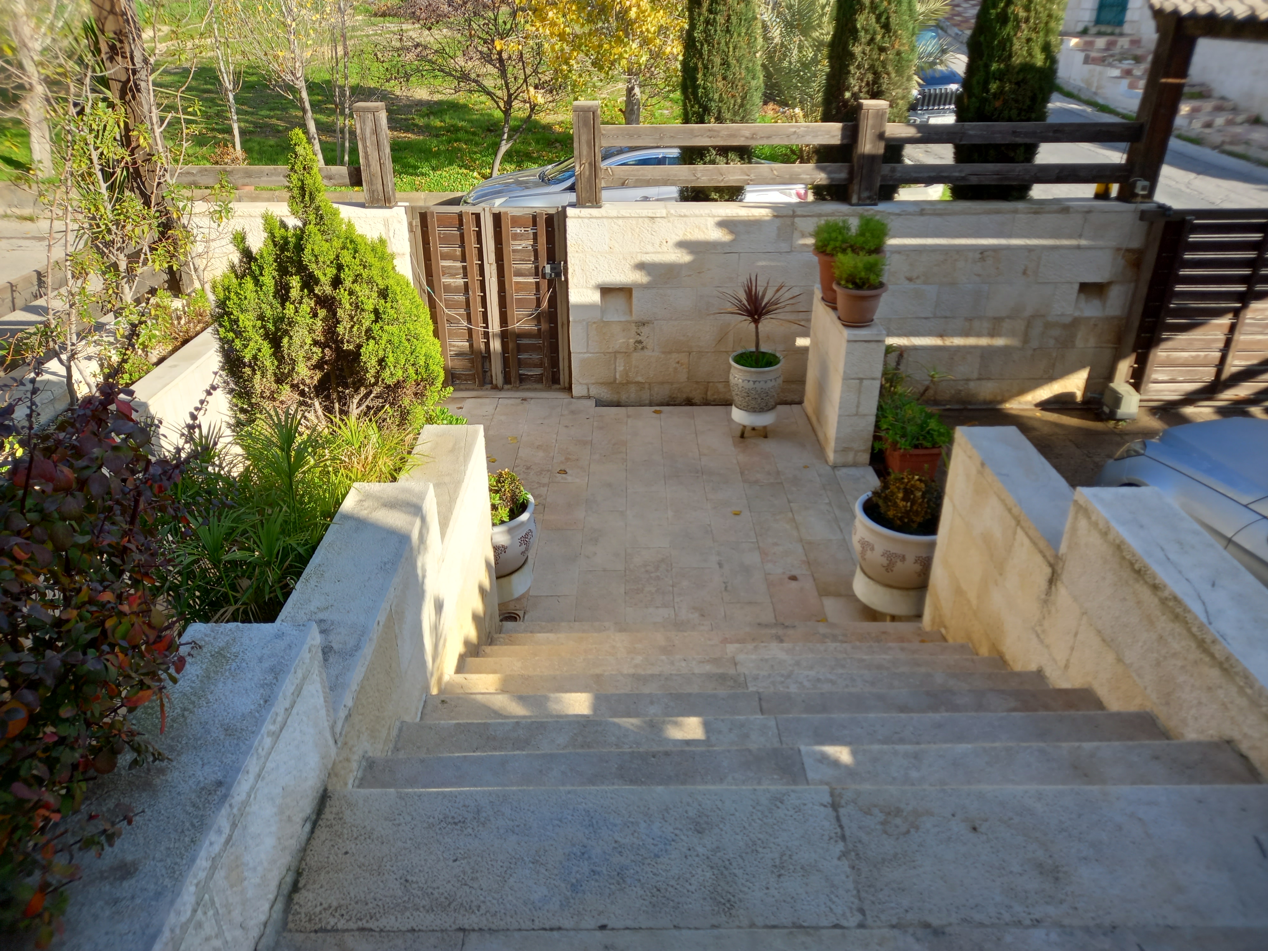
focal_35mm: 25
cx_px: 634
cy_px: 476
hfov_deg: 69.4
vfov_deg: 54.9
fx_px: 916
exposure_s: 1/192
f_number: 2
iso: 25
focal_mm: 4.6
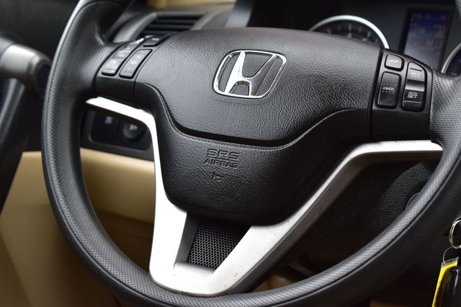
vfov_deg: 16.5
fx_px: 1056
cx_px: 230
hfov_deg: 24.6
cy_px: 154
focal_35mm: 82
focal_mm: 55
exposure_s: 1/50
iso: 400
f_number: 8
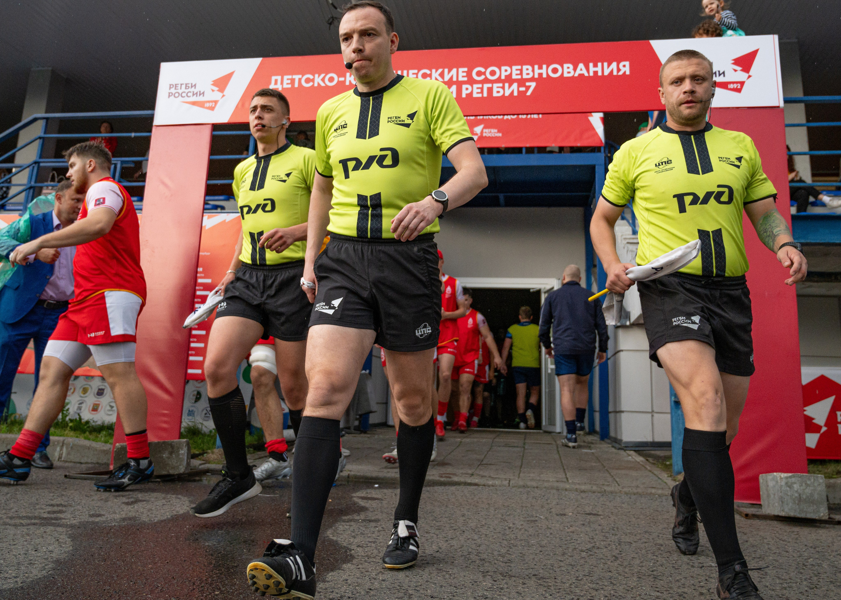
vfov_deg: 43.0
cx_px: 420
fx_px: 756
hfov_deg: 58.2
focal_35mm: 32
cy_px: 222
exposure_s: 1/1250
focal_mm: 24
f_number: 4
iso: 1600
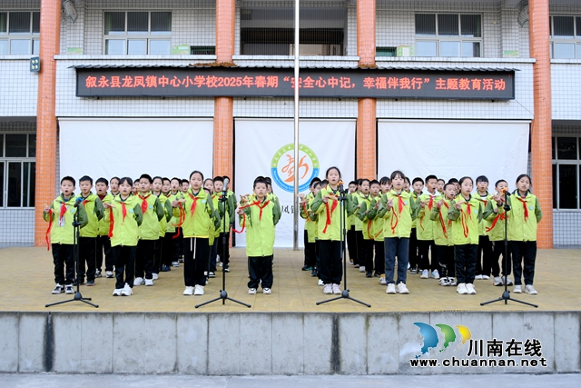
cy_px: 194
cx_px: 290
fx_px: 484
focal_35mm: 30
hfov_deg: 61.9
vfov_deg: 43.6
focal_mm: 20
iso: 100
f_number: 3.5
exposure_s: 1/125
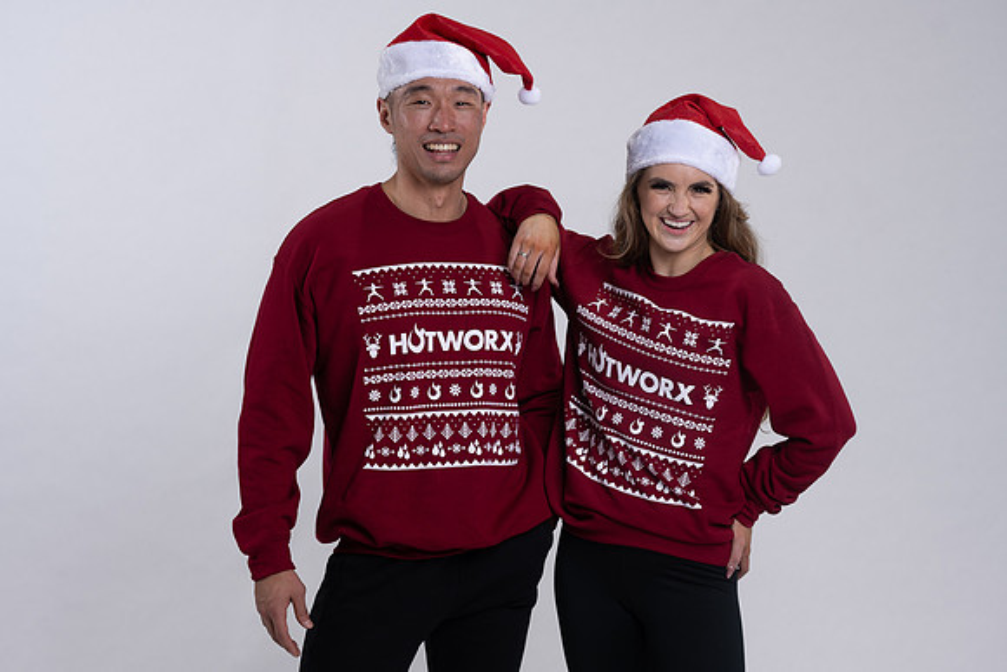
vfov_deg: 16.1
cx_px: 504
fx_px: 2378
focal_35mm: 85
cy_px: 336
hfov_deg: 23.9
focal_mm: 85
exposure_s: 1/125
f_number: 4
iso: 125
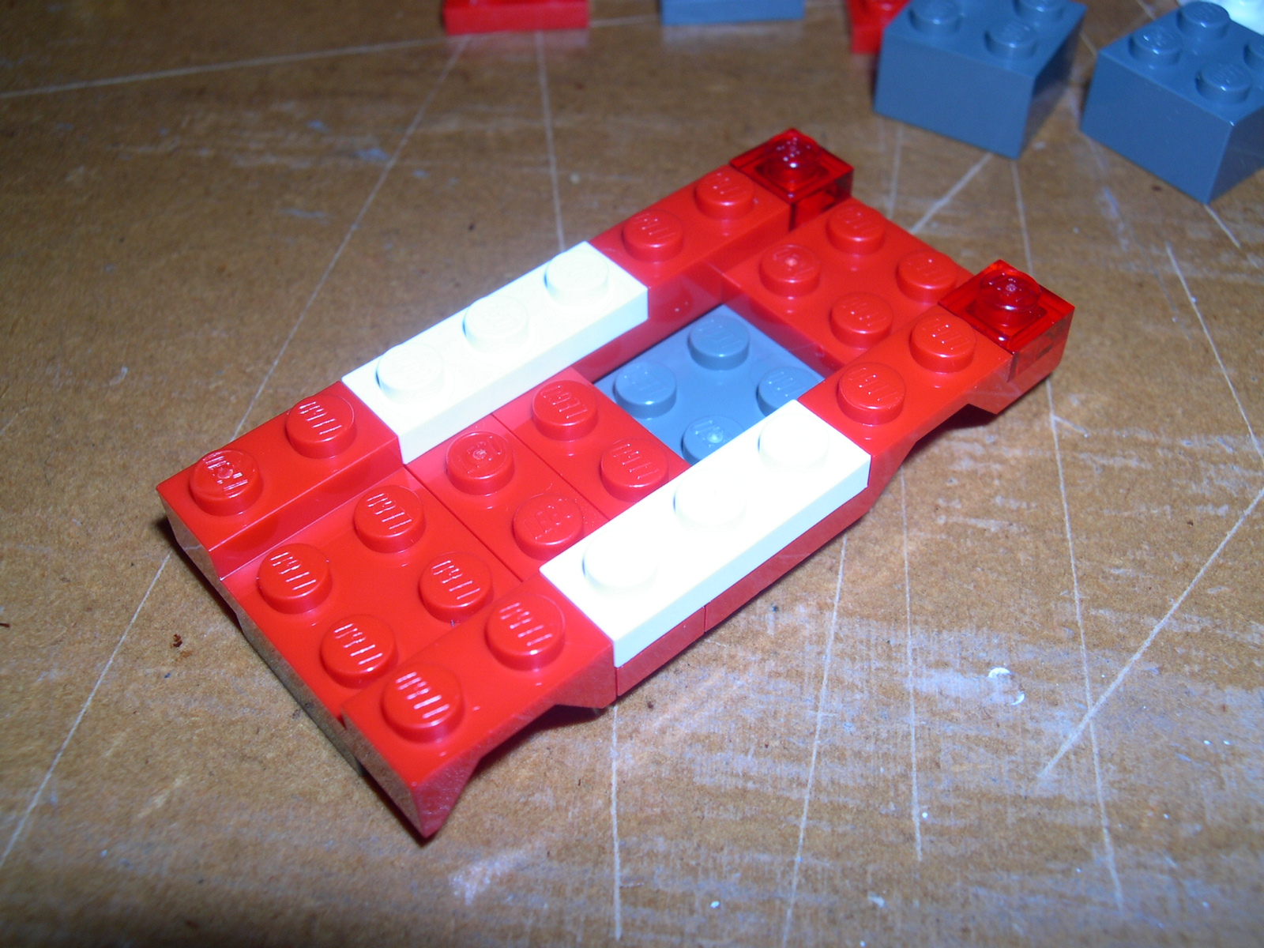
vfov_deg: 37.7
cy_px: 474
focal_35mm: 38
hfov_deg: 49.0
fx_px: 1388
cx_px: 632
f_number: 7.6
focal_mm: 8
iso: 100
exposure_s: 1/60
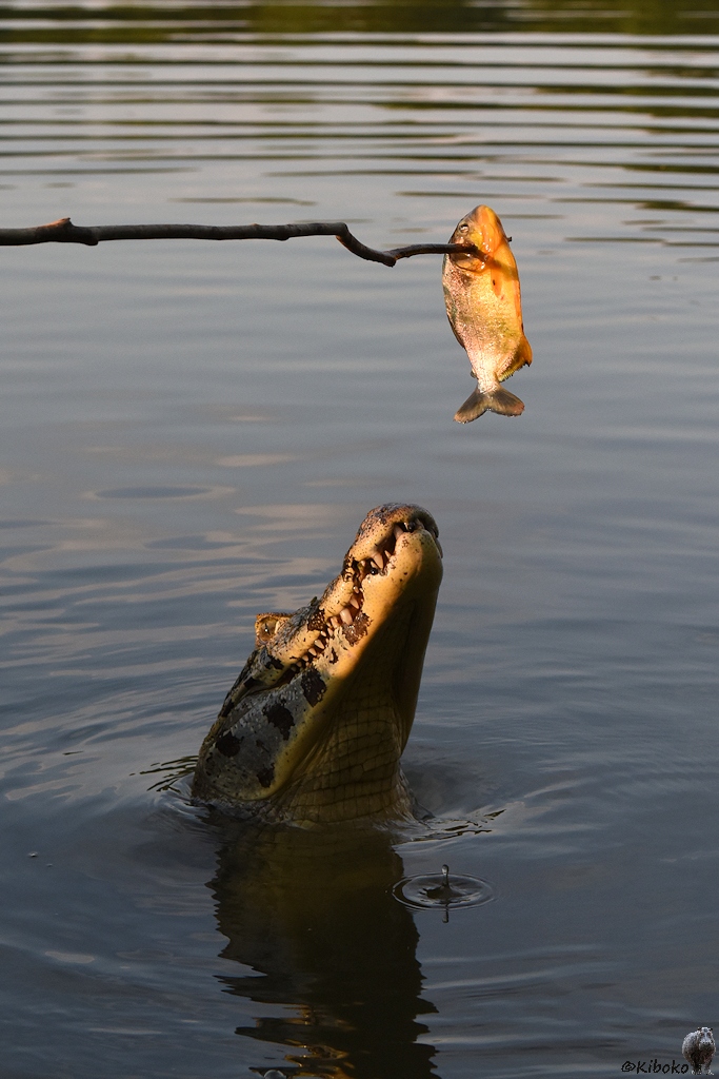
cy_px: 540
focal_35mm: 56
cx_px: 360
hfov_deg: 24.2
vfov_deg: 35.6
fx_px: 1677
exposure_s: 1/1600
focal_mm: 56
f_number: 7.1
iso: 1000
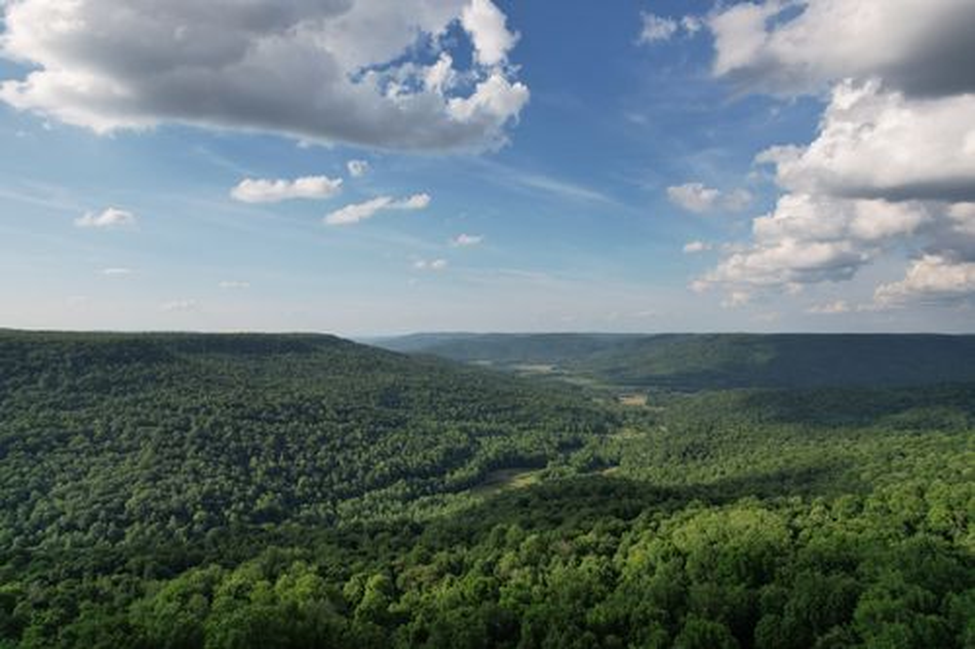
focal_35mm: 22
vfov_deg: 57.2
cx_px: 488
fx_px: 596
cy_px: 324
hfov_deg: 78.6
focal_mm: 8.38
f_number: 2.8
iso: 100
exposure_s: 1/640
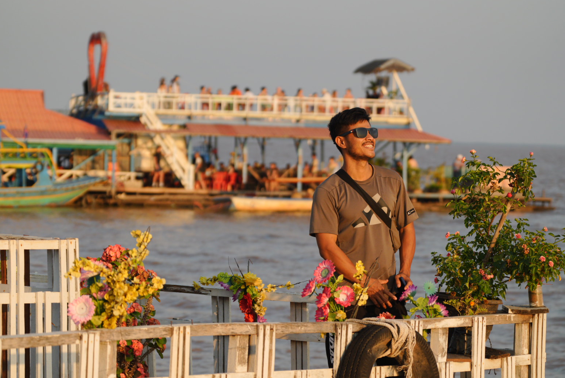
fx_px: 2293
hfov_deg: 14.0
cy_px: 196
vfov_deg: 9.4
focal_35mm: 146
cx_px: 280
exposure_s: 1/2000
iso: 800
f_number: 5.6
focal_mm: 140
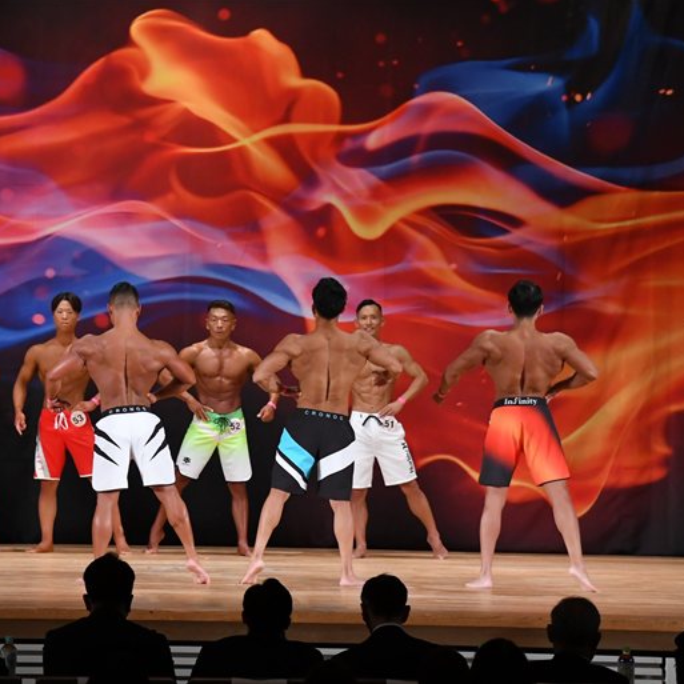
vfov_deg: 10.7
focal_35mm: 163
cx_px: 186
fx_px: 3644
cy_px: 341
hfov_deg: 10.7
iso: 3200
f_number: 5.6
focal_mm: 85
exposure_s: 1/400
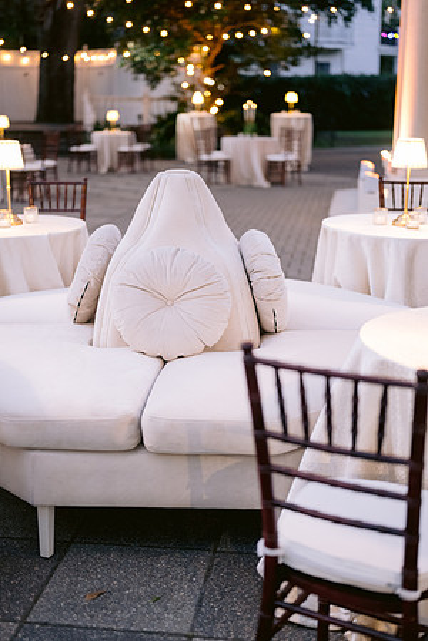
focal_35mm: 50
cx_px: 214
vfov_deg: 39.6
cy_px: 320
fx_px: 892
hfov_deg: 27.0
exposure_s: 1/100
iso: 1600
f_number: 1.8
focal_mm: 50
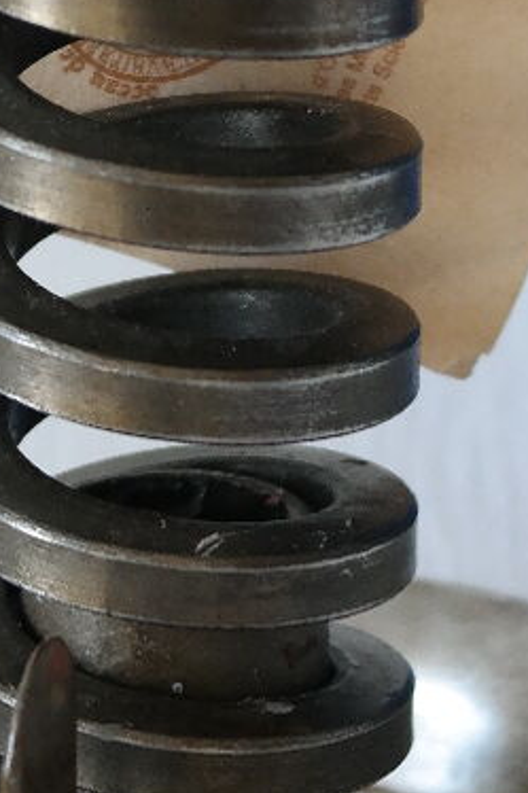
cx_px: 237
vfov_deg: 8.3
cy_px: -98
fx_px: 5395
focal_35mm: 245
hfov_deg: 5.6
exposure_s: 1/30
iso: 800
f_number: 6.3
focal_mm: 35
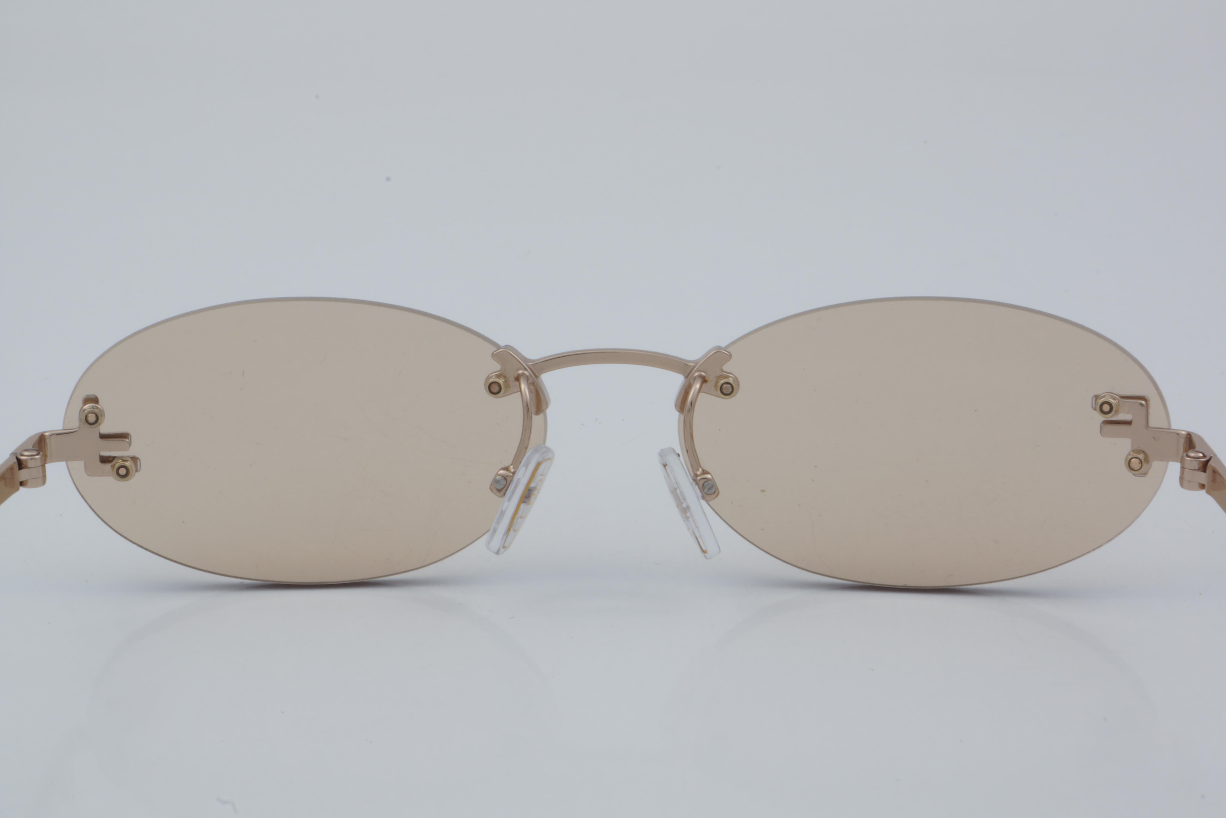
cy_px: 409
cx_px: 613
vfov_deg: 16.6
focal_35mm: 82
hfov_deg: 24.6
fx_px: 2809
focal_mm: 55
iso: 100
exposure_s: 1/4
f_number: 32
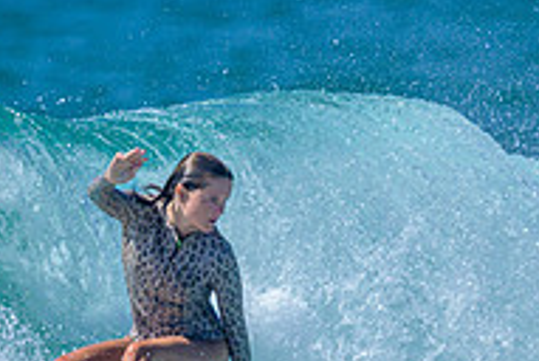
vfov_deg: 0.4
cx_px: 88
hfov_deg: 0.6
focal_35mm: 3335
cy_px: 381
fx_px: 50009
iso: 200
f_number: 6.3
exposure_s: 1/2500
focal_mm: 800
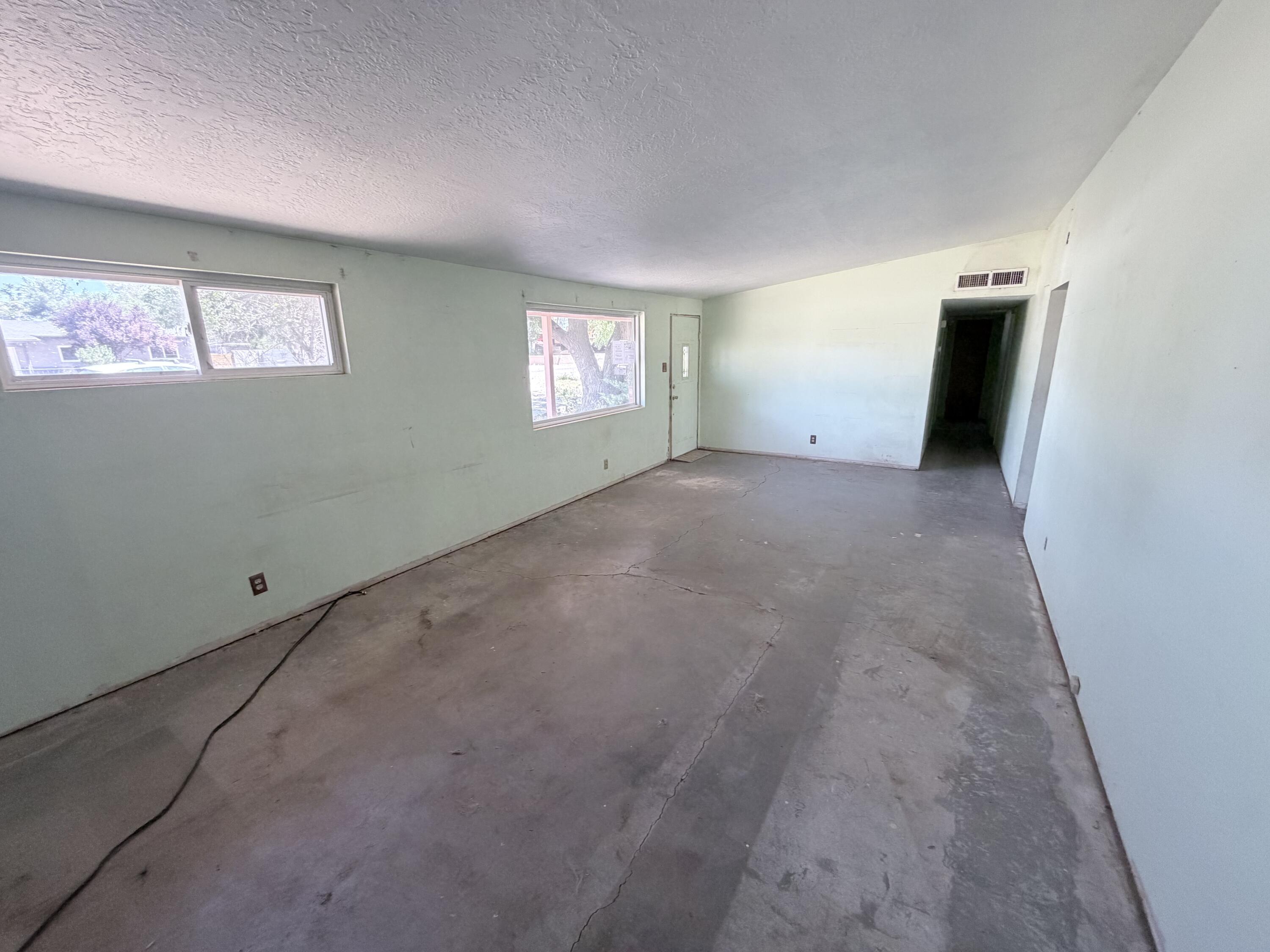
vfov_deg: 85.7
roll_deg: +0.4
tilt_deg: -12.6
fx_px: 514
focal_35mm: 14
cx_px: 635
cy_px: 476
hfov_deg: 102.1
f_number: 2.2
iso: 320
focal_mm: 2.22
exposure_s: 1/121
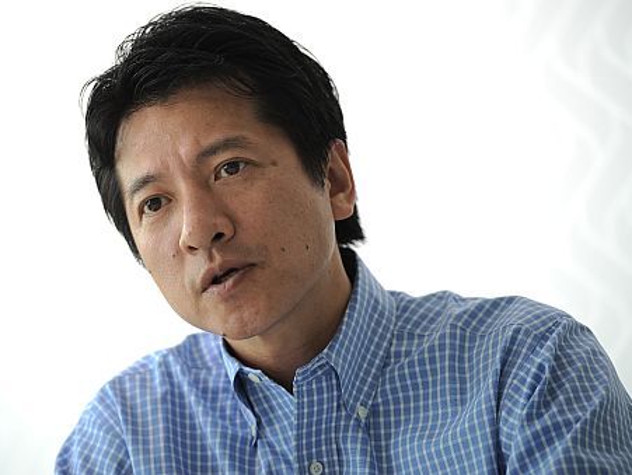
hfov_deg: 9.1
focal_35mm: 218
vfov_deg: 6.8
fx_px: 3983
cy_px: 238
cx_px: 280
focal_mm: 200
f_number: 3.5
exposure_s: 1/160
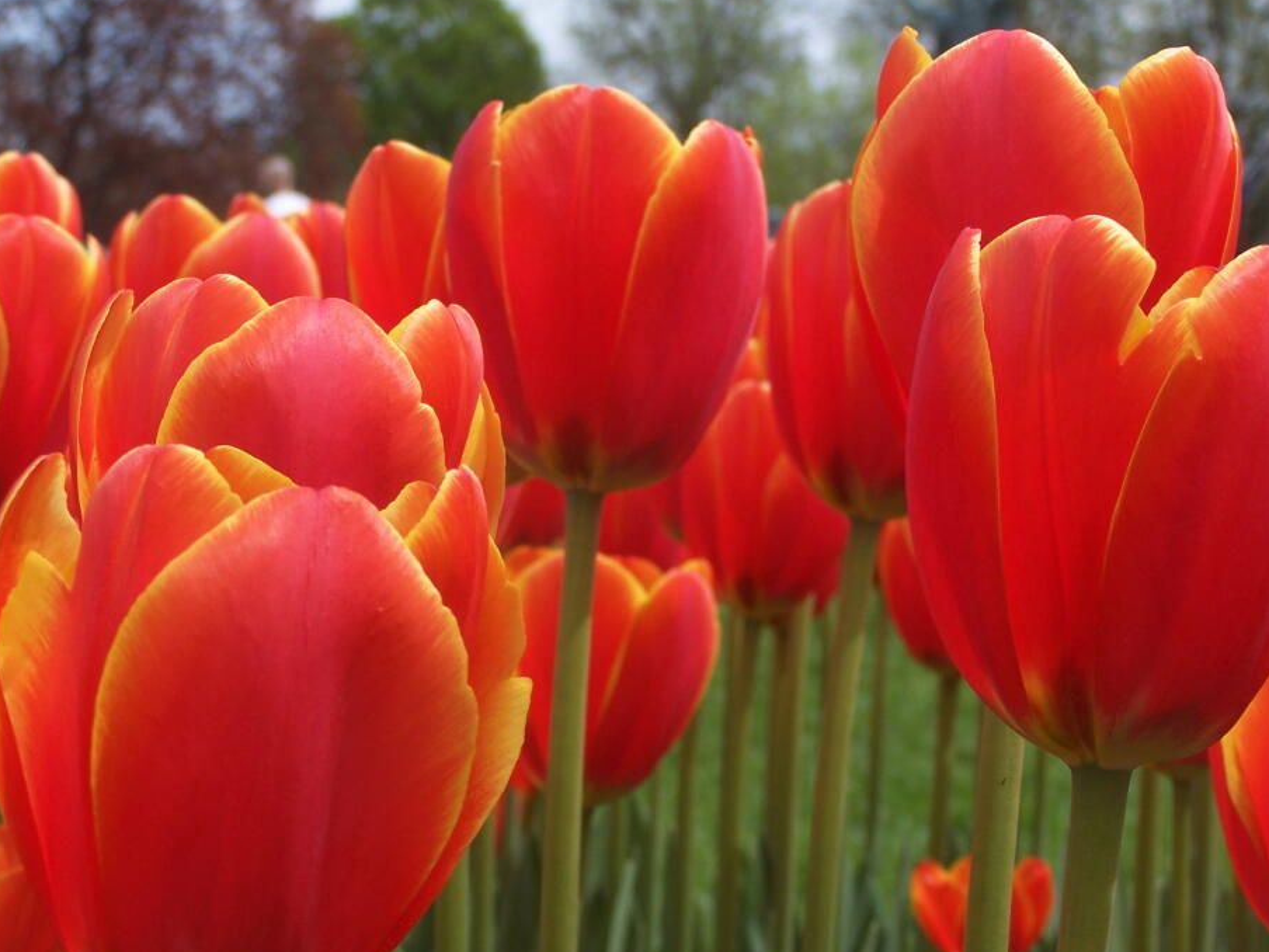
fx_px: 3116
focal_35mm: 85
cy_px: 455
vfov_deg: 17.4
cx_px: 689
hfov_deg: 23.0
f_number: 4.5
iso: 80
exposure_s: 1/640
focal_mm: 12.4
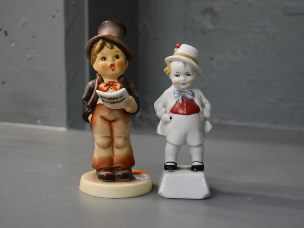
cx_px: 152
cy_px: 114
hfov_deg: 32.2
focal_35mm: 60
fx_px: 527
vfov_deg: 24.4
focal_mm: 30
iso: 3200
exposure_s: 1/200
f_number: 4.9
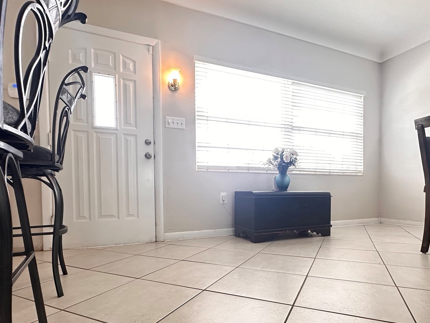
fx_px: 261
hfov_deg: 79.0
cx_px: 223
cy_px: 201
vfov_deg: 62.6
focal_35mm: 21
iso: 400
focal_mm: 2.22
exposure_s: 1/60
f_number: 2.2
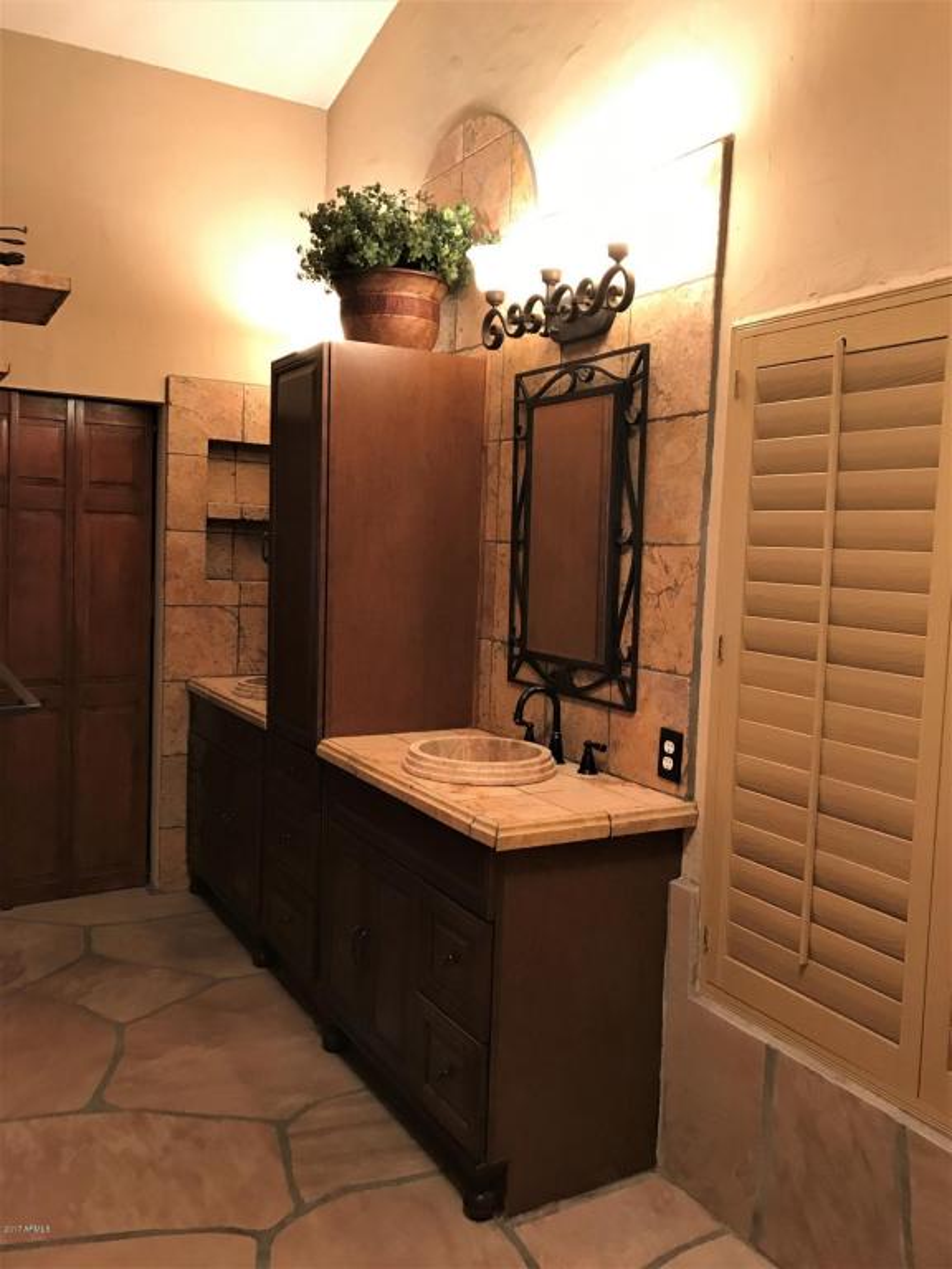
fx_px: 1027
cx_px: 476
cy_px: 634
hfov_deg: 49.7
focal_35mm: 28
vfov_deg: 63.4
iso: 50
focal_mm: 3.99
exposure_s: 1/15
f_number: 1.8
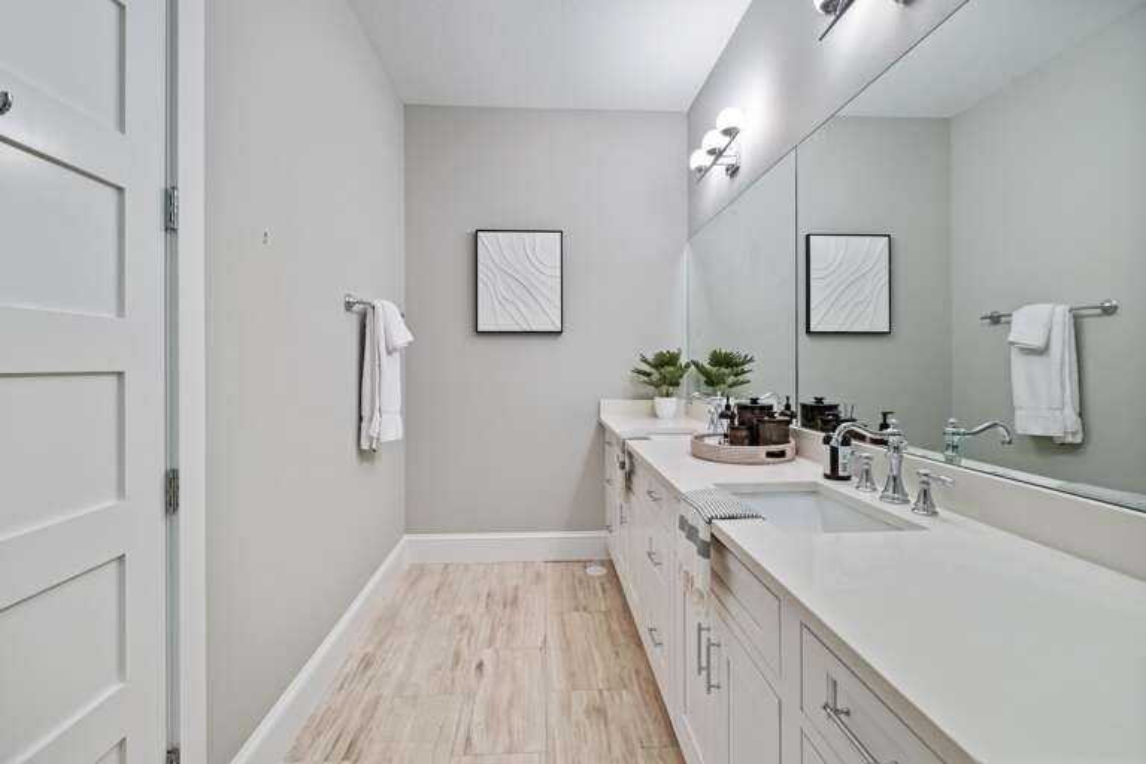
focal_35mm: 15
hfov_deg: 100.4
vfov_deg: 77.3
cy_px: 382
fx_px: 477
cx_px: 573
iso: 640
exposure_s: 1/8
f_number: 5.6
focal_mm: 10
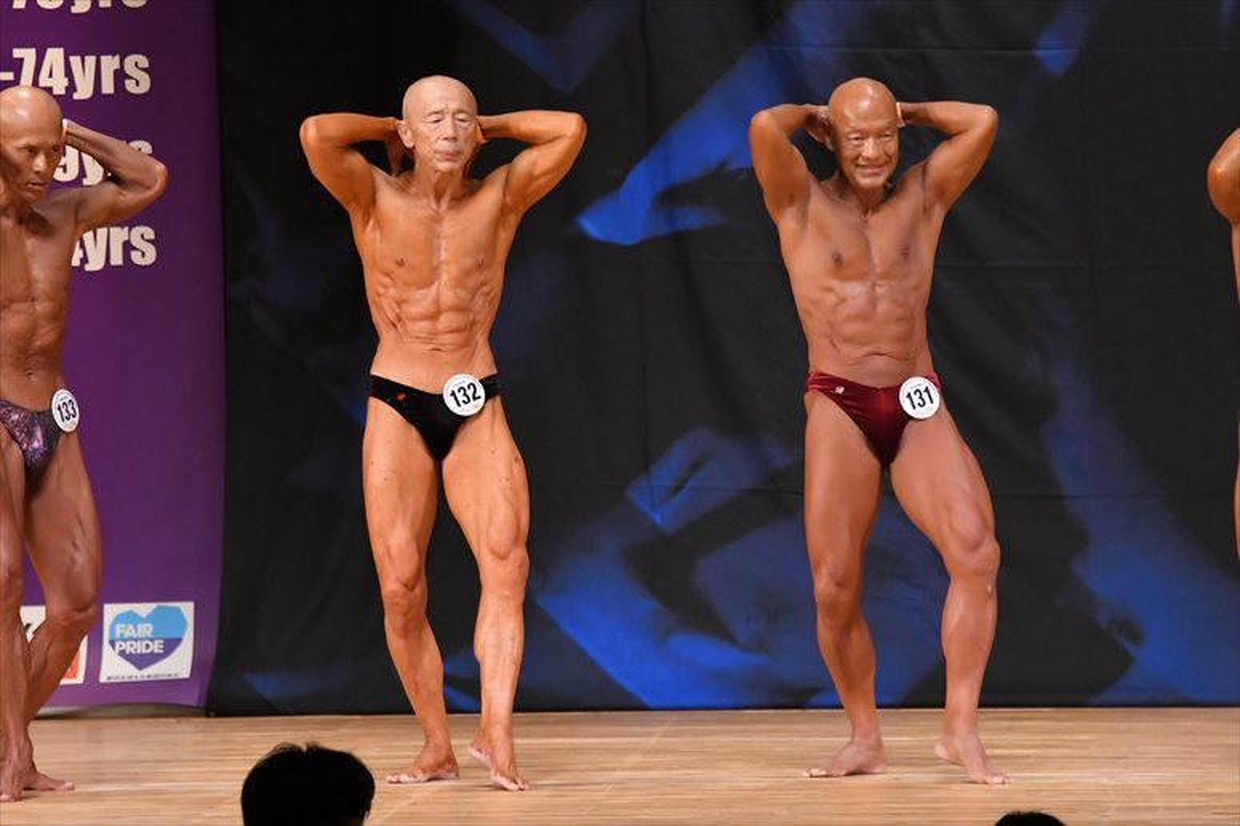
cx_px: 620
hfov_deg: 7.2
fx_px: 9812
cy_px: 413
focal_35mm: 285
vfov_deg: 4.8
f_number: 5.6
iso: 5000
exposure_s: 1/400
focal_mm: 190
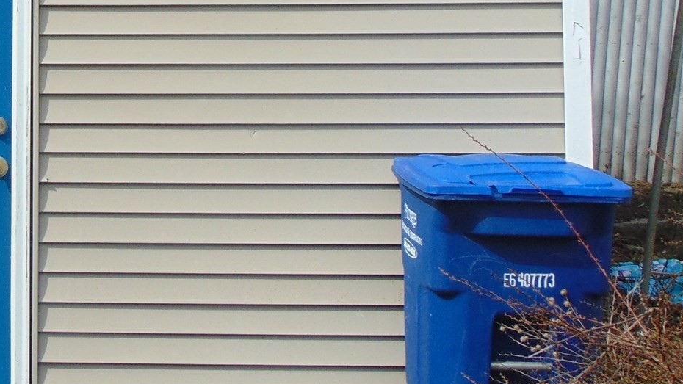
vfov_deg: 14.2
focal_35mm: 84
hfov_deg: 24.2
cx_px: 9
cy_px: -1
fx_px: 1521
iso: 80
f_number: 8.3
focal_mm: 6.3
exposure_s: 1/200
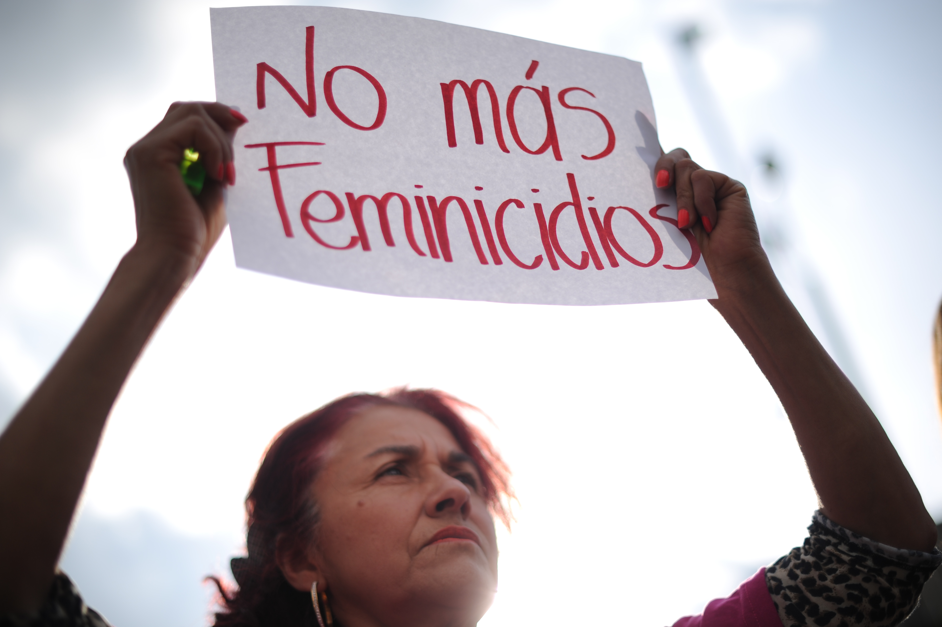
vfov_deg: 27.0
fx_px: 1307
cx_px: 471
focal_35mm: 50
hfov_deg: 39.6
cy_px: 314
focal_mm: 50
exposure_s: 1/8000
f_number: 1.6
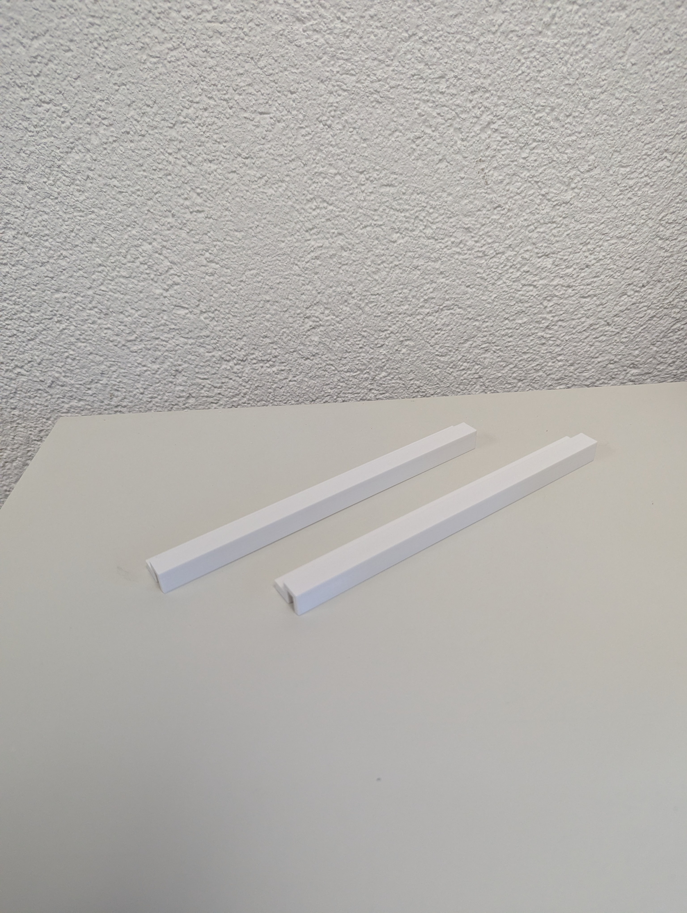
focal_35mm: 24
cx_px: 344
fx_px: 633
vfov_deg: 71.5
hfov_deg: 56.9
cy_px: 456
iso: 333
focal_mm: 6.81
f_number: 1.85
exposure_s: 1/278
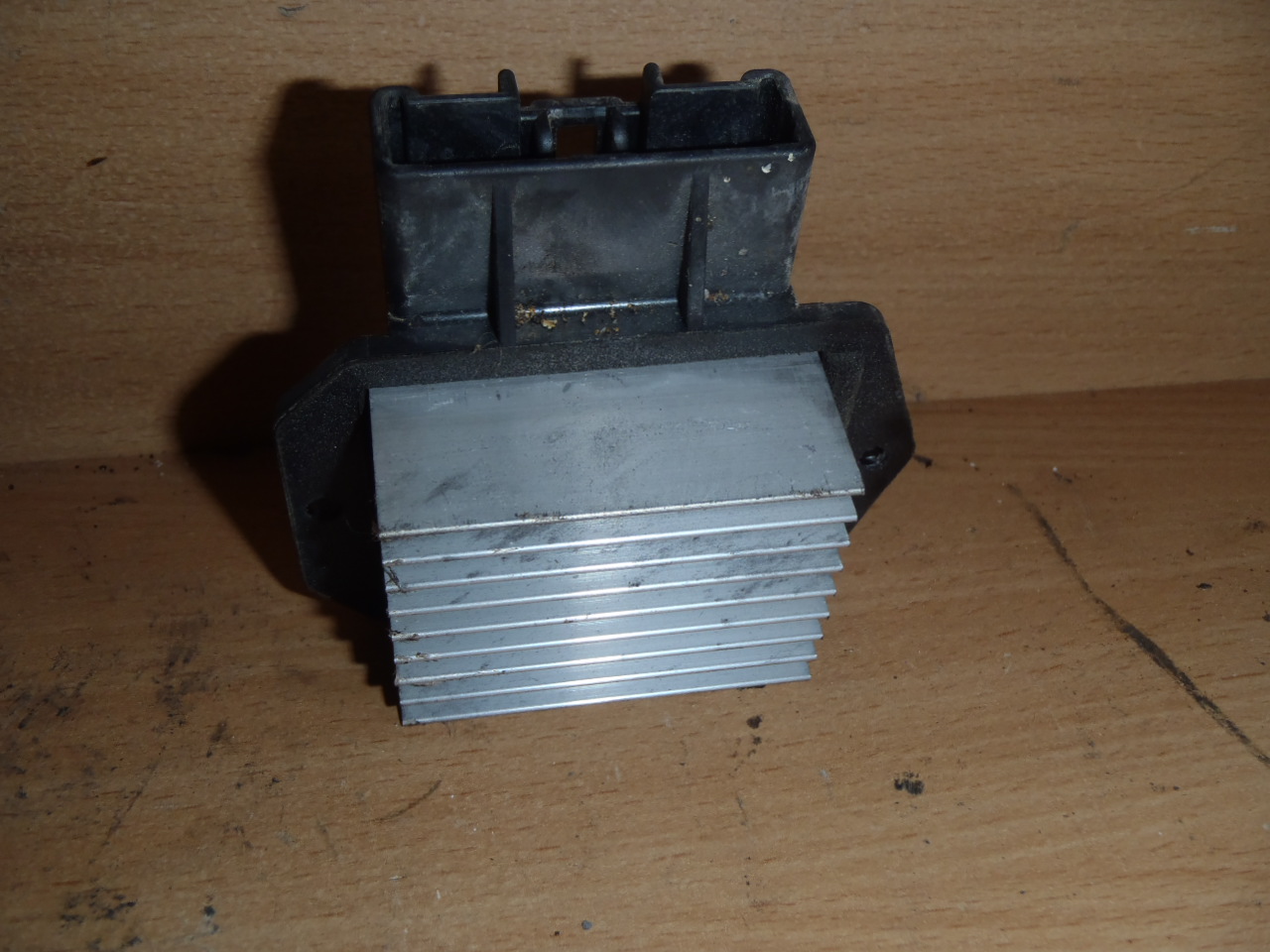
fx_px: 1394
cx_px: 635
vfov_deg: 37.7
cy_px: 476
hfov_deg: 49.0
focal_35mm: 38
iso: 100
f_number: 13
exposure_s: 1/40
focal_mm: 6.83
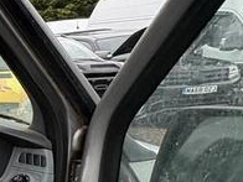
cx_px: -267
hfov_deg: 17.9
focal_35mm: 64
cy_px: 193
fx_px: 449
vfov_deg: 21.9
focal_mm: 2.22
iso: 40
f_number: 2.2
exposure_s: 1/172
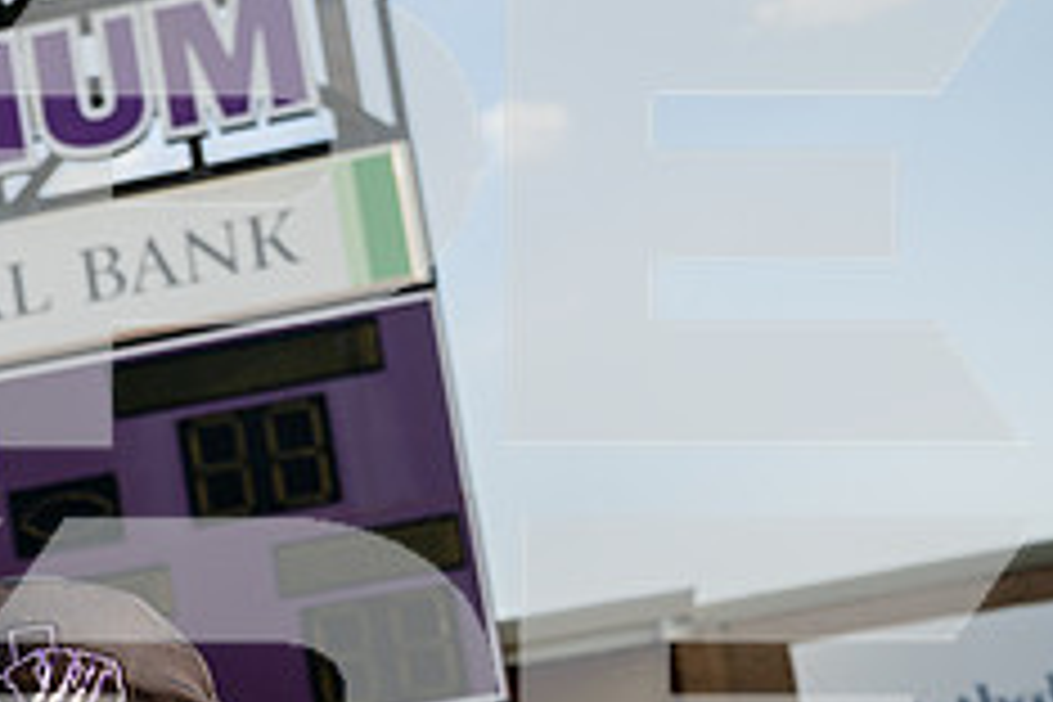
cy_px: 758
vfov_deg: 14.2
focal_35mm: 94
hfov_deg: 20.6
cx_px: -108
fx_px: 2749
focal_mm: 38
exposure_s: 1/800
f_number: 5.6
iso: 200
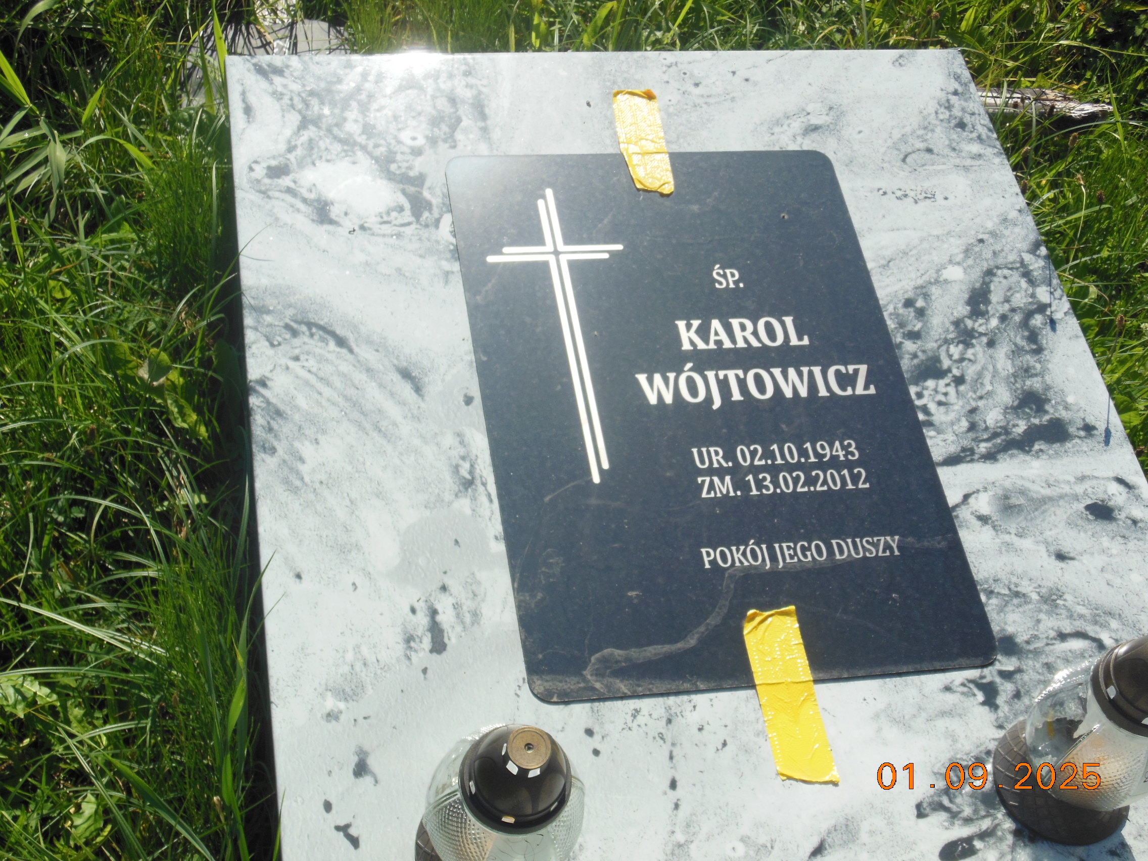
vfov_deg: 29.1
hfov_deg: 38.2
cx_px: 574
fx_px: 1658
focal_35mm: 50
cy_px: 430
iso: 125
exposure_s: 1/1500
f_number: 4
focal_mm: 8.9
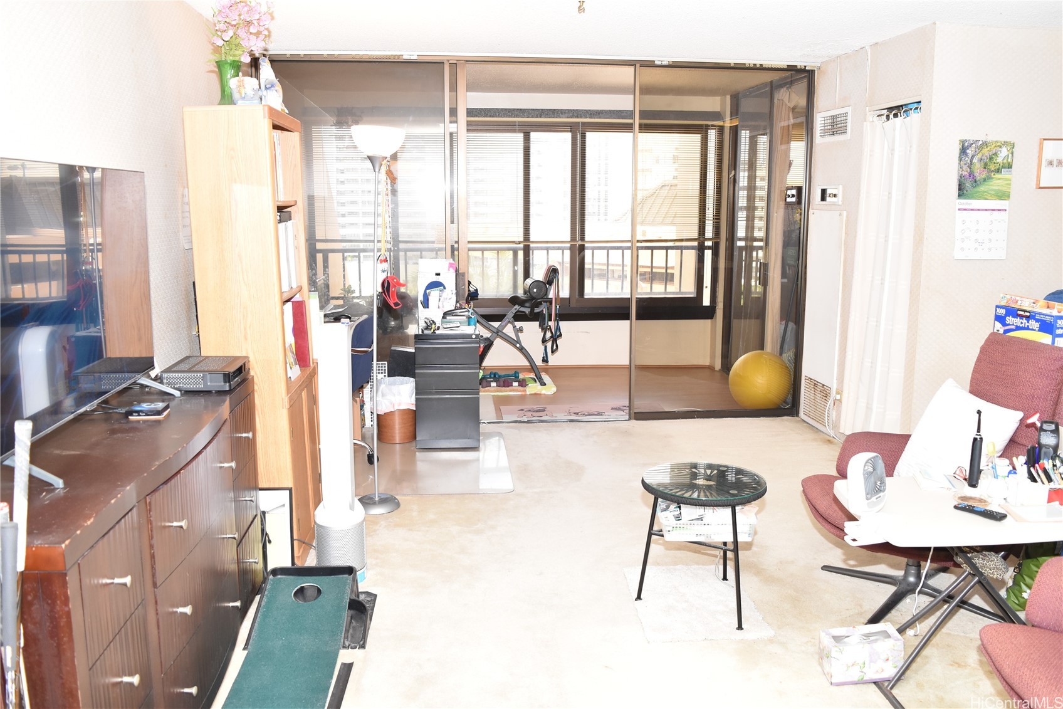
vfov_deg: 43.6
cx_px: 532
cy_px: 354
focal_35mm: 30
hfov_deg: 61.9
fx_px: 886
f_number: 5.6
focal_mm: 20
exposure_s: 1/125
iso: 800
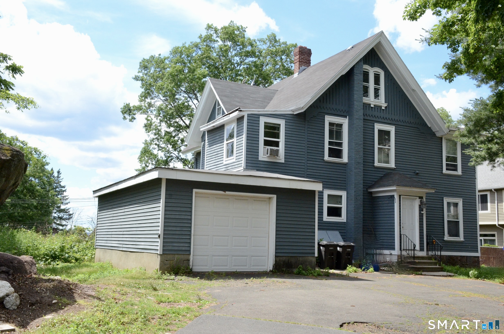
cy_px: 167
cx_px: 252
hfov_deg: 49.6
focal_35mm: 39
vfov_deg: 34.1
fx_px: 545
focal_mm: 26
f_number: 16
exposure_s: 1/1000
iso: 2000
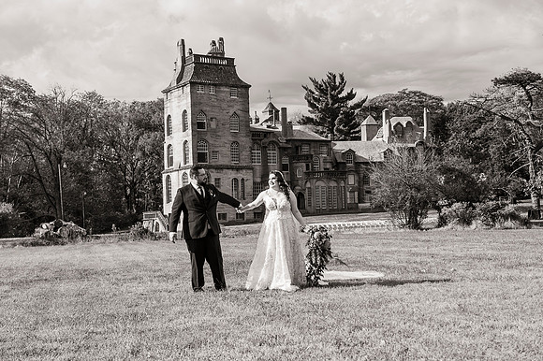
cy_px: 195
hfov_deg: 38.2
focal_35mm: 52
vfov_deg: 26.0
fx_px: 783
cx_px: 283
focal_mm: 48
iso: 200
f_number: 5.6
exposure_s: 1/640
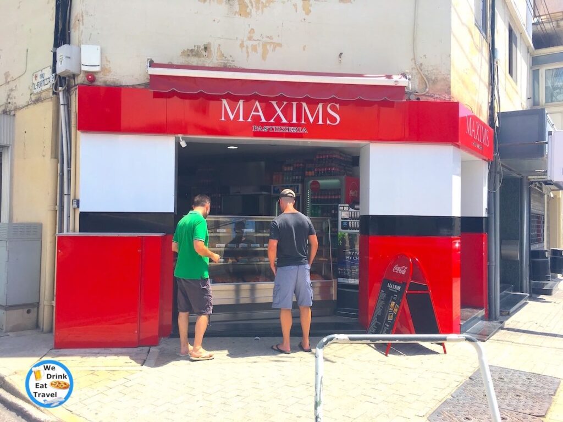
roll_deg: -1.2
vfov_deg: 48.2
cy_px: 211
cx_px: 282
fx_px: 472
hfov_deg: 61.7
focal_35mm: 29
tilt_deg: +1.3
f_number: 2.2
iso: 25
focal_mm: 4.15
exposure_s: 1/1026
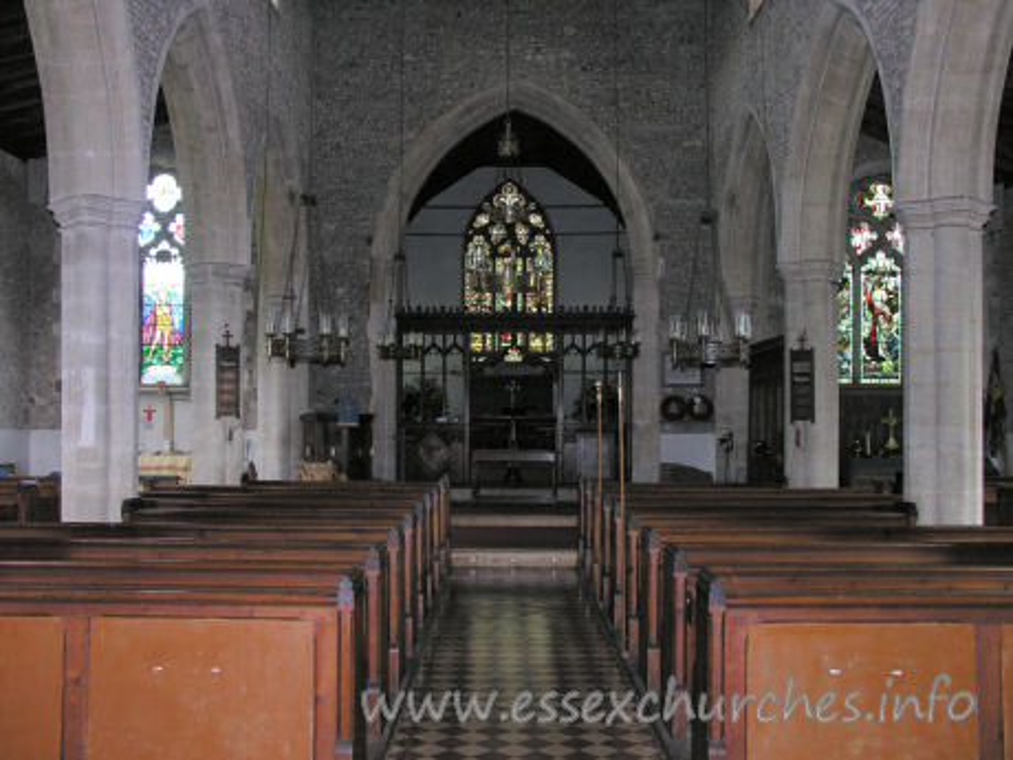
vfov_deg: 40.7
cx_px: 506
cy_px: 380
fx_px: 1024
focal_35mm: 35
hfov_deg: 52.6
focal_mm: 8.9
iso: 200
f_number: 2.8
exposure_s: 1/60.1
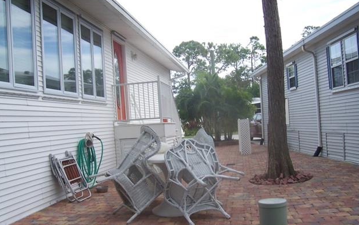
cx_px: 182
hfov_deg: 52.7
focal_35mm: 37
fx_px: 362
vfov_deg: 34.4
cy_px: 132
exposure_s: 1/180
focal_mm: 5.6
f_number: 5.6
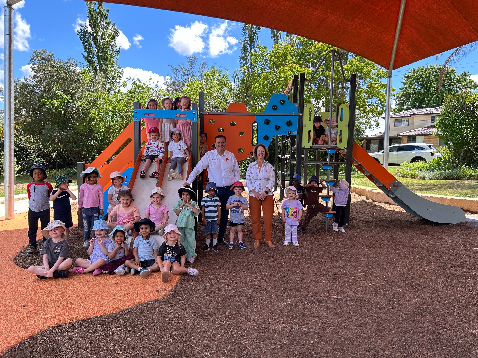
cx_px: 239
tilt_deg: -1.9
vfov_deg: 53.1
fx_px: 359
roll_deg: -0.4
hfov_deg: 67.3
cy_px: 179
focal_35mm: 26
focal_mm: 5.7
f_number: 1.5
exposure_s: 1/763
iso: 50
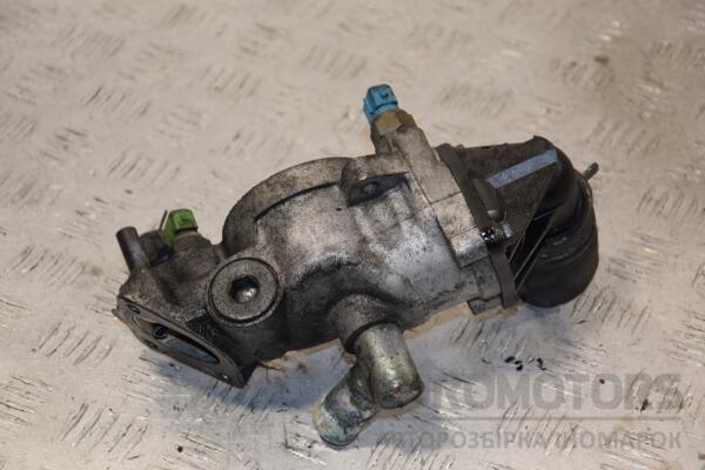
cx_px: 352
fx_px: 2056
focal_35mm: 105
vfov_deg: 13.0
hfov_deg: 19.5
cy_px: 235
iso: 800
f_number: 5.3
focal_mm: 70
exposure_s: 1/160
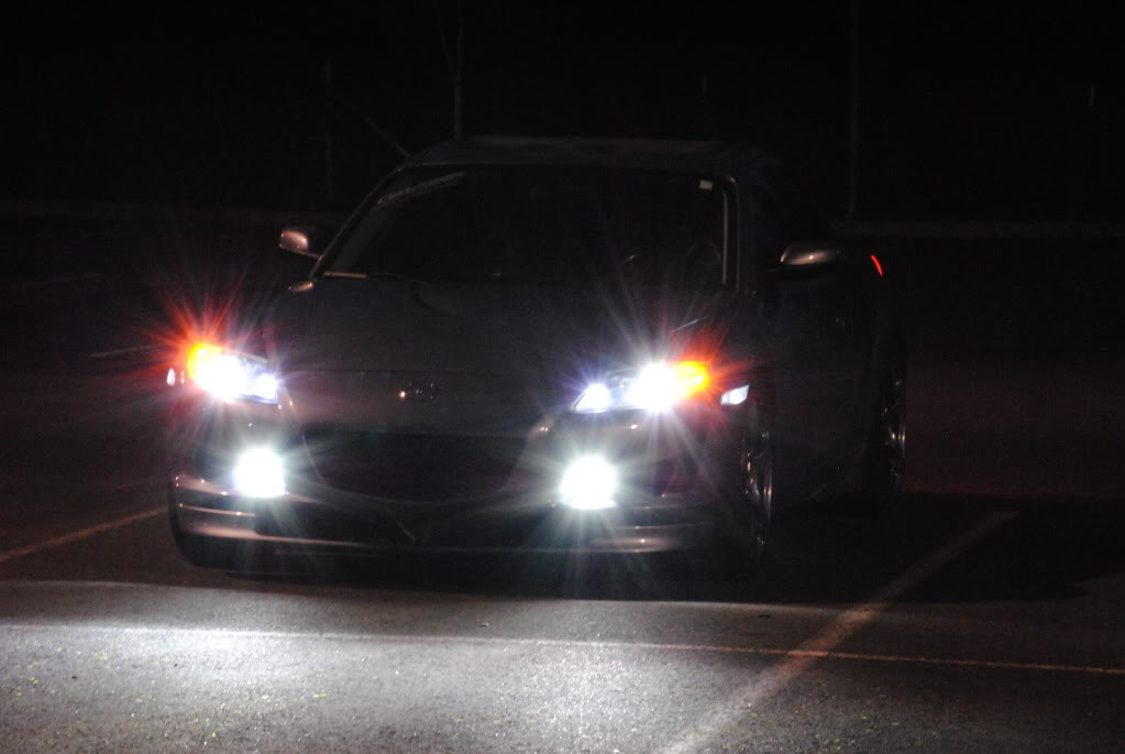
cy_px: 377
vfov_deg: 8.2
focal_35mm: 168
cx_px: 562
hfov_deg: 12.2
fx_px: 5257
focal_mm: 112
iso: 1600
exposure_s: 1/2.5
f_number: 29
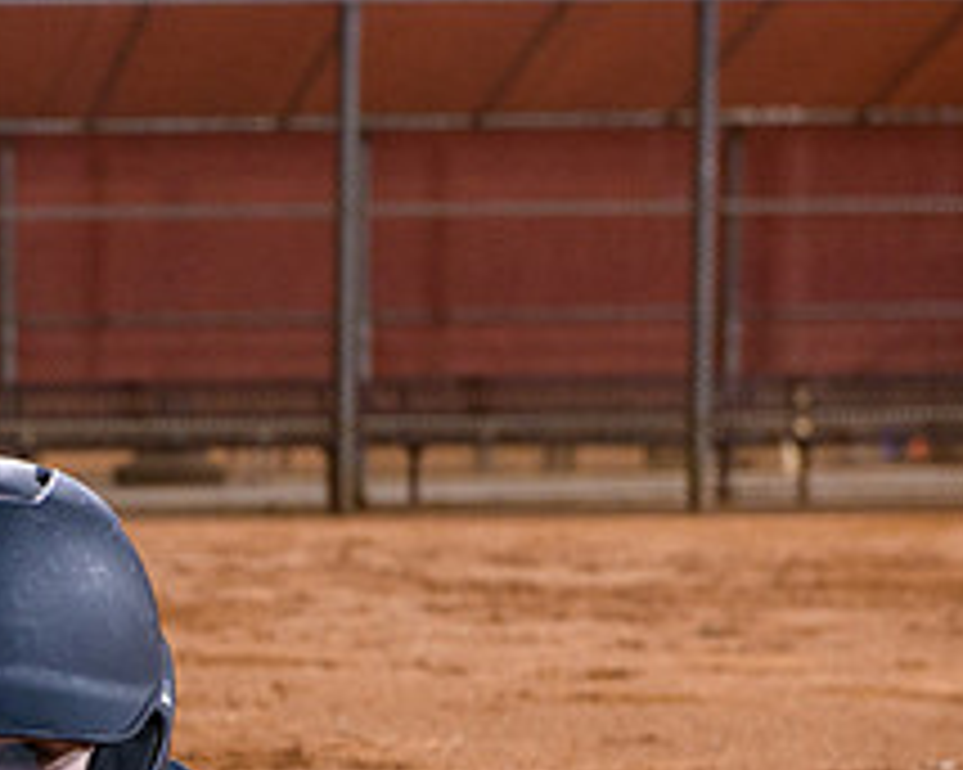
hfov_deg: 11.2
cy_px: 867
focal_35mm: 168
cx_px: -315
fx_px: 4786
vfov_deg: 9.1
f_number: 5
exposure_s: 1/80
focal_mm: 66
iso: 2000
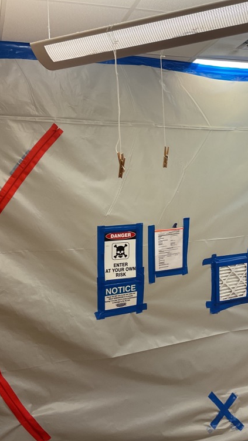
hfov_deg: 27.5
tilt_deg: +0.0
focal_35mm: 43
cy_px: 218
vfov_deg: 47.4
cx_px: 168
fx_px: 503
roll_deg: +3.3
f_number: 1.8
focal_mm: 3
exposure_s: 1/60
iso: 50
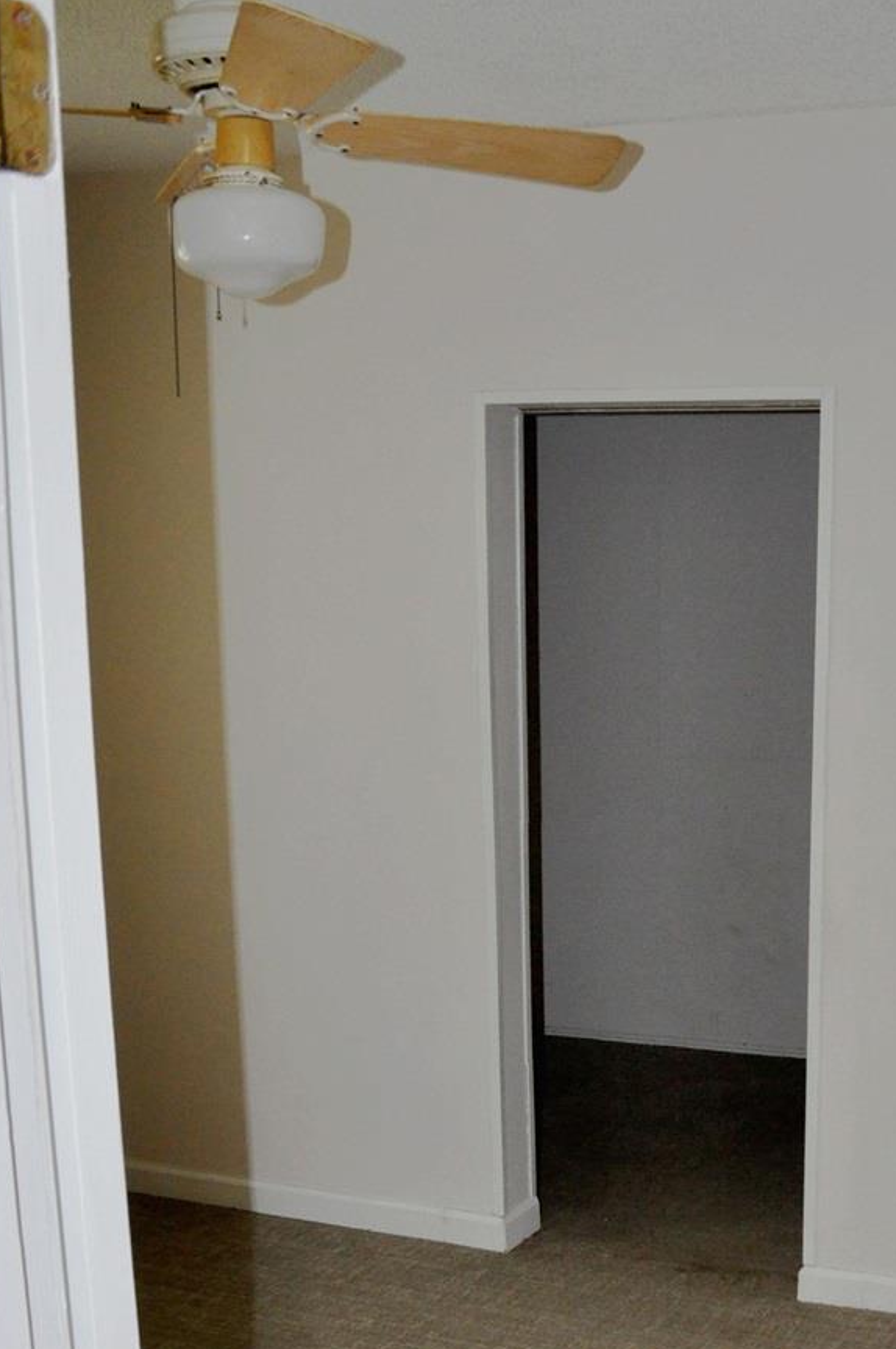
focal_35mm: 48
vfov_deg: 40.3
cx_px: 727
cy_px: 971
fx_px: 1796
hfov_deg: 27.4
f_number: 4.5
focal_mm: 18
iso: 1250
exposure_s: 1/60
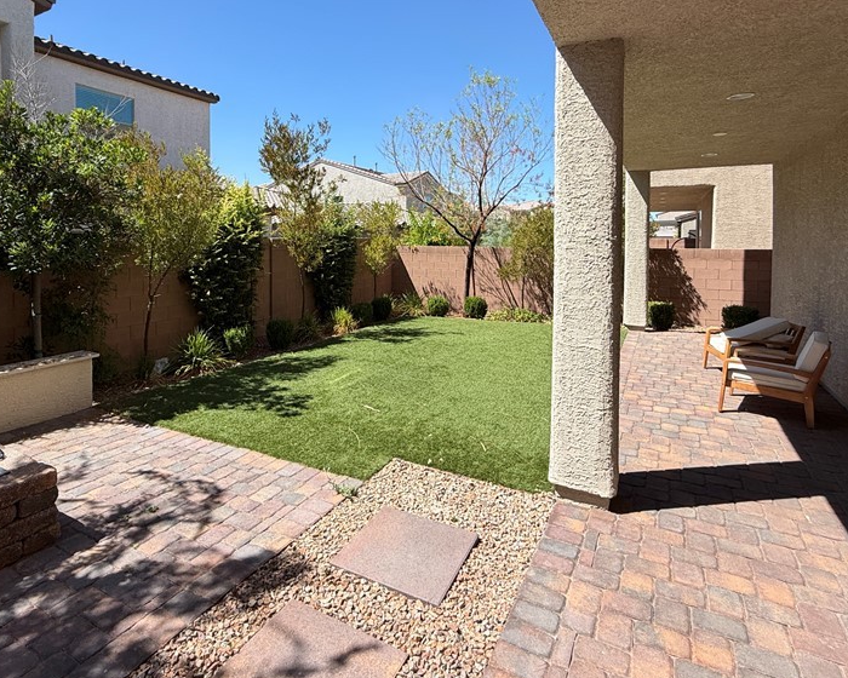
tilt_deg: -1.2
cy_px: 248
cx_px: 372
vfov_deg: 66.9
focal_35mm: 20
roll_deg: +0.2
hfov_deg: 80.0
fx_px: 502
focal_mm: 2.22
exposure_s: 1/770
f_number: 2.2
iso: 25
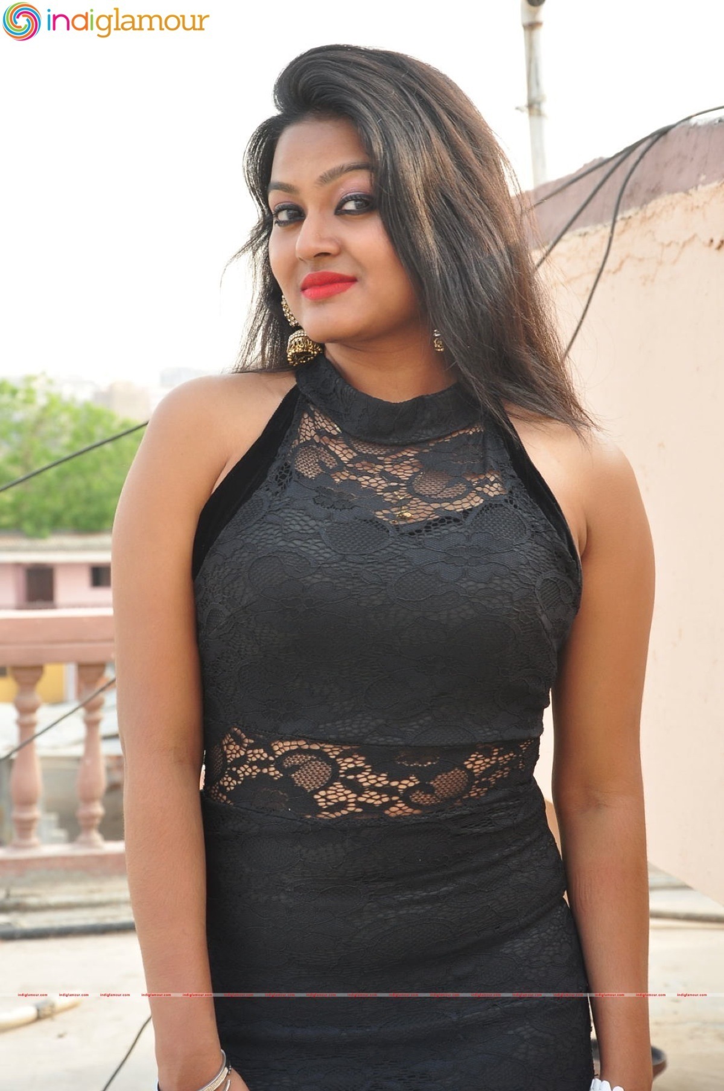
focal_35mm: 78
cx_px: 362
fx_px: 2360
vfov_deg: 26.0
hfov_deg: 17.4
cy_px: 546
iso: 400
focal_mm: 52
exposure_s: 1/125
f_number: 7.1
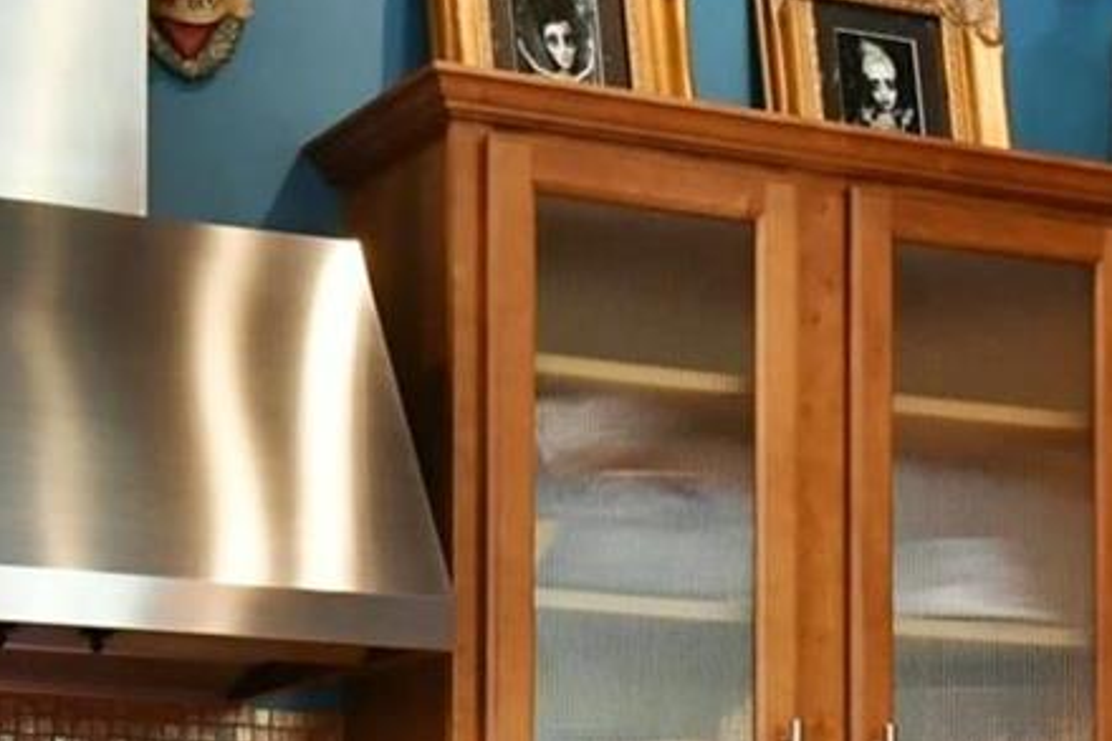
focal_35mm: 109
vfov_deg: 12.1
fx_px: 3365
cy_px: 1052
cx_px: 377
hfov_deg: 18.7
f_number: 5.6
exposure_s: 1/125
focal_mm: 20
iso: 3200
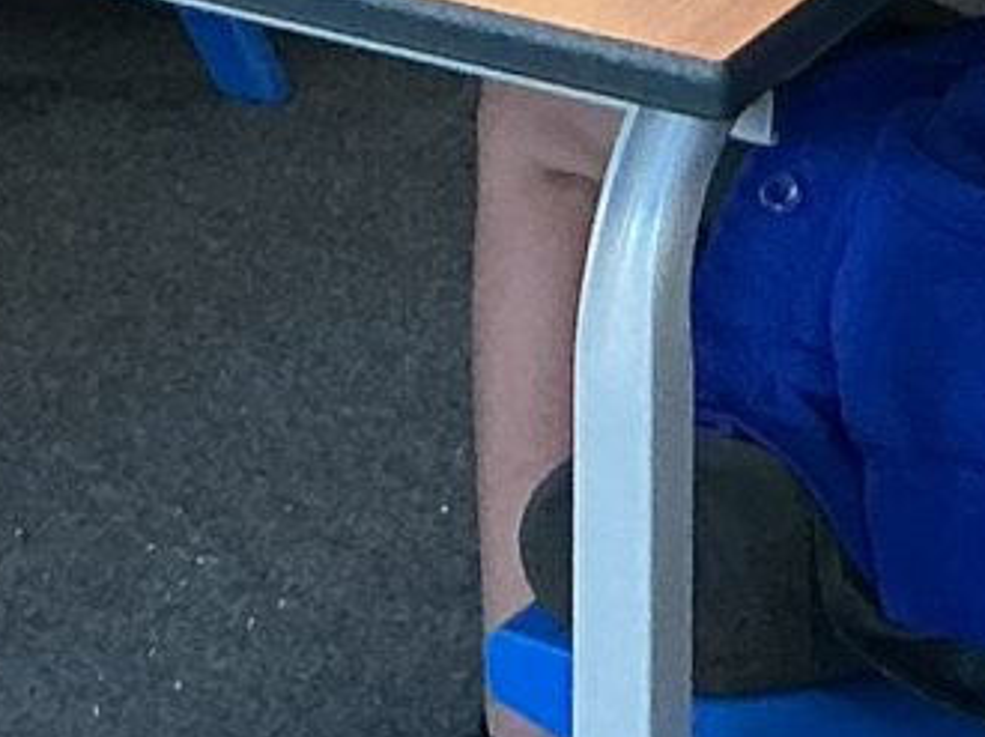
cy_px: -1850
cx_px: 815
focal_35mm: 225
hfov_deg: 8.8
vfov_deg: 5.9
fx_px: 6398
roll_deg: +0.1
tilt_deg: -6.2
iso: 100
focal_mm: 3
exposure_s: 1/60
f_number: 1.8
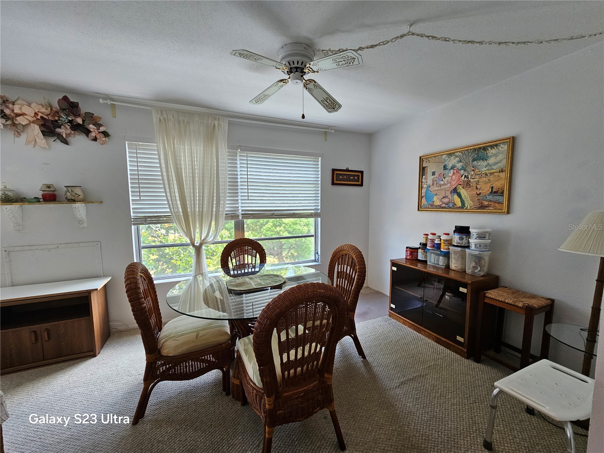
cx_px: 302
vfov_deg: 89.9
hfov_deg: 106.2
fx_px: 227
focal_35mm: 13
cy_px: 226
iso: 125
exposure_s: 1/60
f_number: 2.2
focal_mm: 2.2
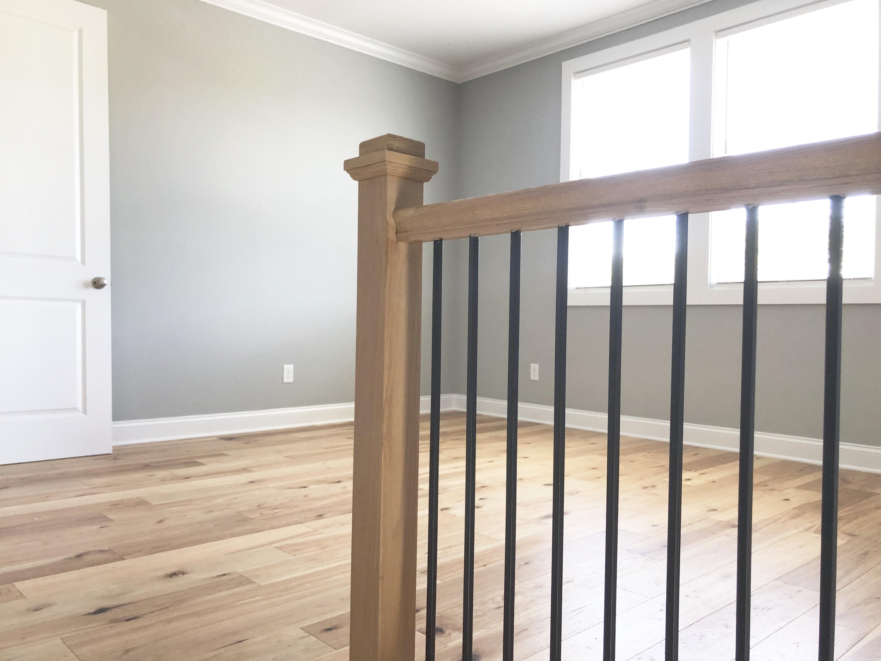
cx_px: 440
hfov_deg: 63.4
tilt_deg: -0.5
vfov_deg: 49.7
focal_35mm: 28
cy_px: 330
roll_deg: +0.0
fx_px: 713
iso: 32
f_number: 1.8
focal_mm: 3.99
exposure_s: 1/30
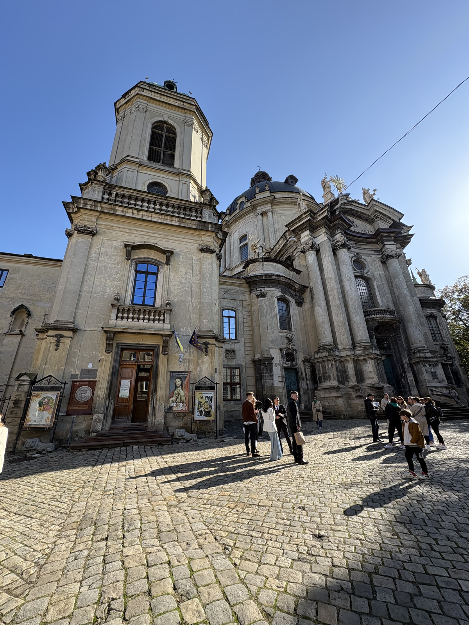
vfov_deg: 102.1
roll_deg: +1.9
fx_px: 253
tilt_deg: +21.9
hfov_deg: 85.7
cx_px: 234
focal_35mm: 14
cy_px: 312
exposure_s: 1/625
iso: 64
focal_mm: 2.22
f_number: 2.2
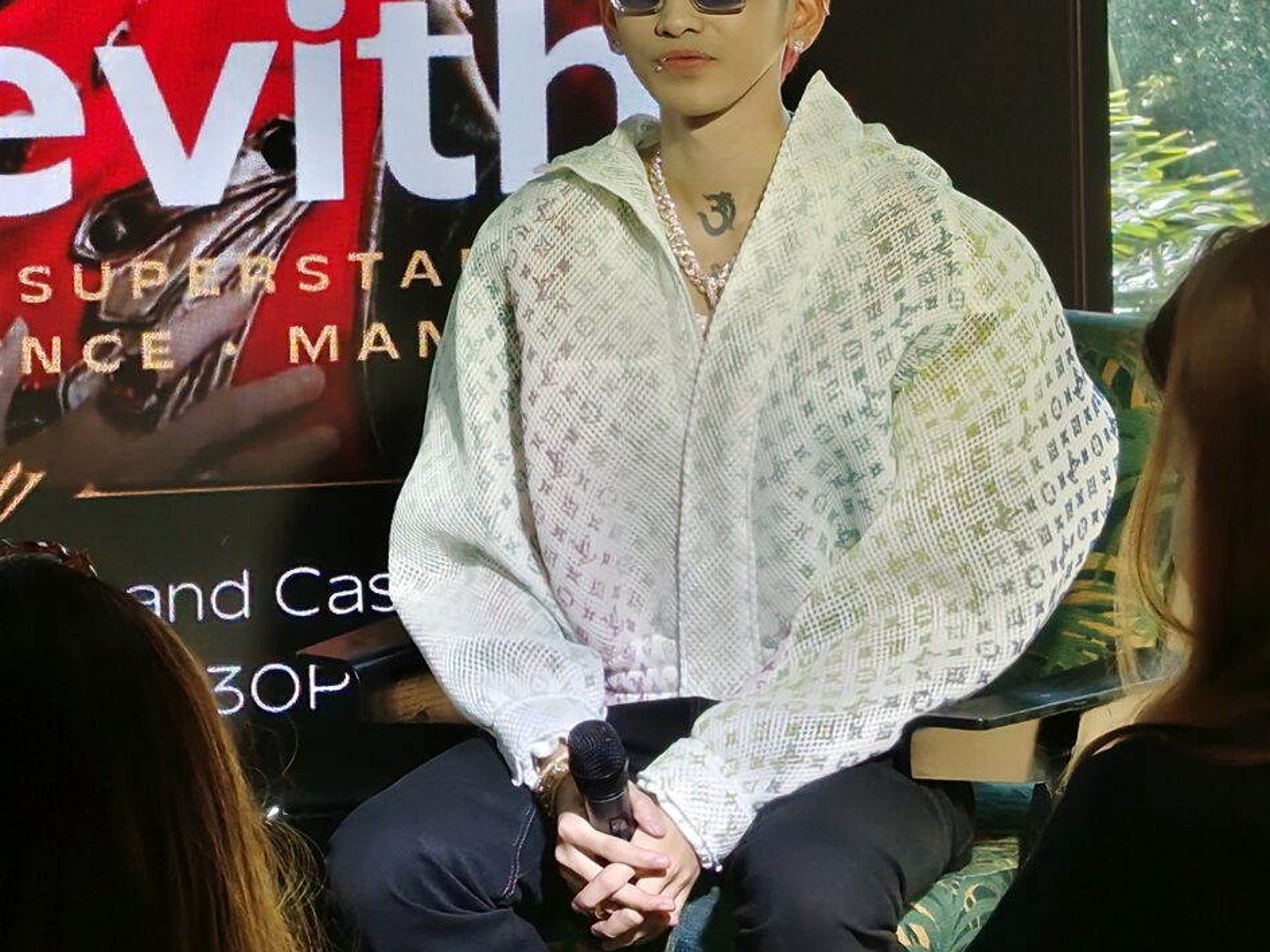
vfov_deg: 9.6
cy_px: -55
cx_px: -28
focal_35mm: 154
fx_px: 5650
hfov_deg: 12.7
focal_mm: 5.25
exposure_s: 1/100
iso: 157
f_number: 1.75
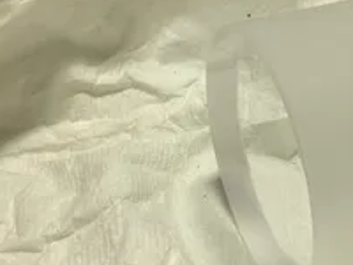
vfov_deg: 23.6
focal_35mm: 62
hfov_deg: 30.7
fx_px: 632
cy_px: 143
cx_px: 265
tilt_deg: -36.0
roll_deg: +0.8
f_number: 2.4
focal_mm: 3.3
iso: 25
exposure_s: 1/347
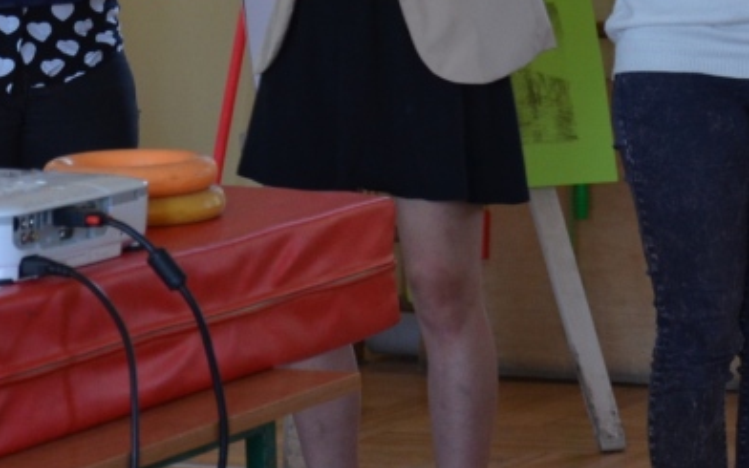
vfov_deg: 6.3
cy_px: 50
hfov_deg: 10.1
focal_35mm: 207
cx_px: 302
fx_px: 4225
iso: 720
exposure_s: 1/60
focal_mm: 52
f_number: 5
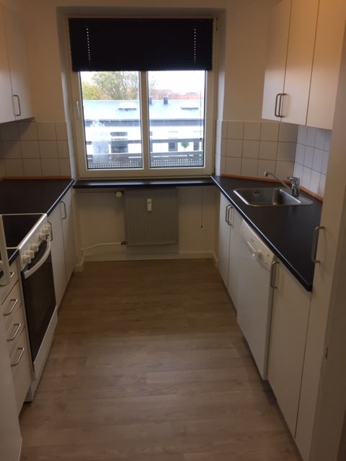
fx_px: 386
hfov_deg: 48.2
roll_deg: -0.2
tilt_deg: -18.5
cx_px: 173
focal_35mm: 29
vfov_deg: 61.7
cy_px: 230
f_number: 2.2
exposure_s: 1/33
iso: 32
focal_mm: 4.15
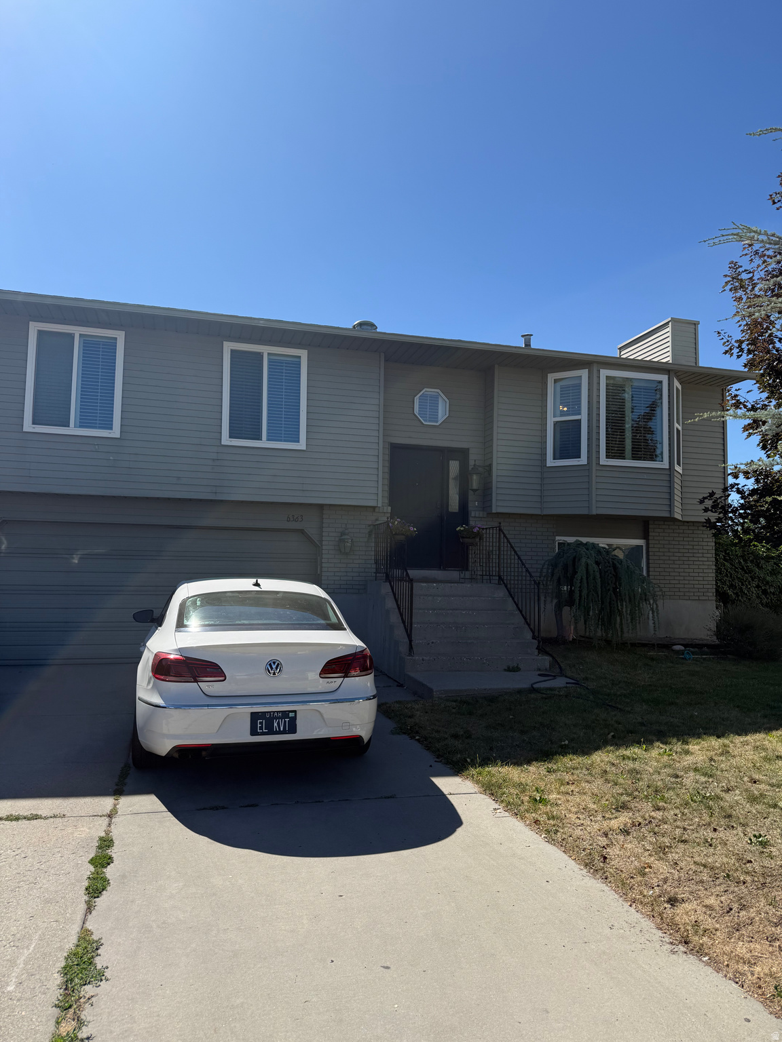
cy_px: 521
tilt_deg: +4.5
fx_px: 723
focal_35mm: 24
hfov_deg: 56.8
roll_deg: -3.2
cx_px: 391
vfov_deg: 71.6
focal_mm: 6.76
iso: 80
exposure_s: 1/4405
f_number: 1.78
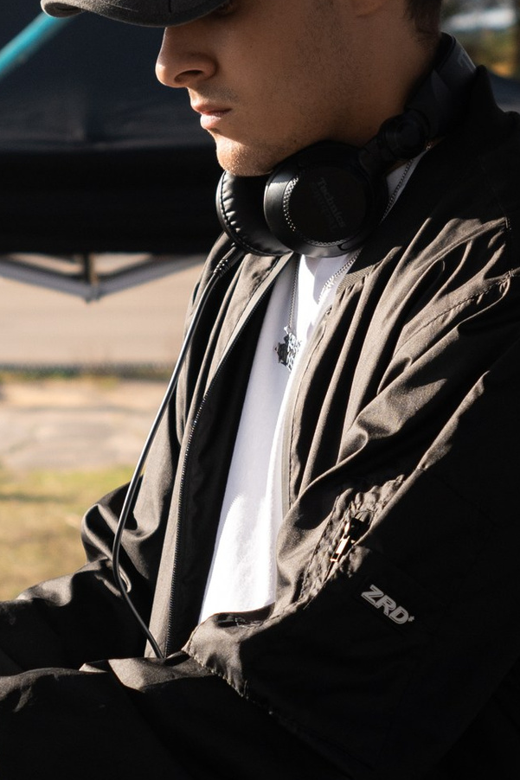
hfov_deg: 9.2
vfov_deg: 13.8
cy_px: 404
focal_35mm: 149
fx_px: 3229
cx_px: 322
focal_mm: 35
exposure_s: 1/1000
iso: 100
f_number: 3.2
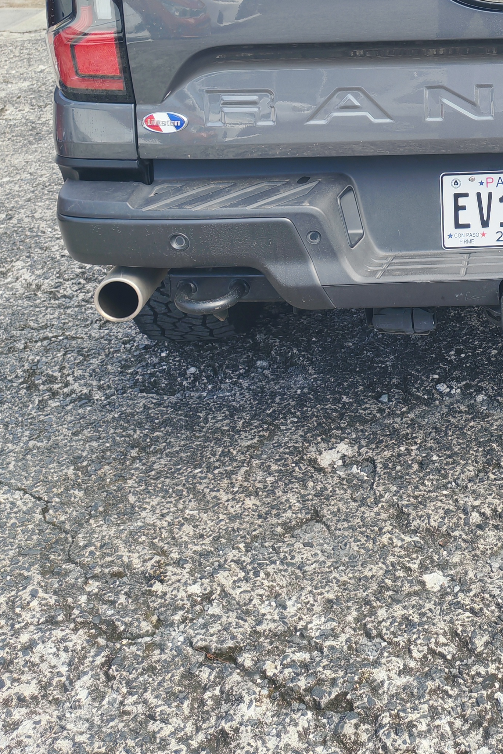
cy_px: 39
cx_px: 543
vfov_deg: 33.3
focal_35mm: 56
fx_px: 1174
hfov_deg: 22.9
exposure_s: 1/290
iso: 50
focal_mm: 6.12
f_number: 1.9
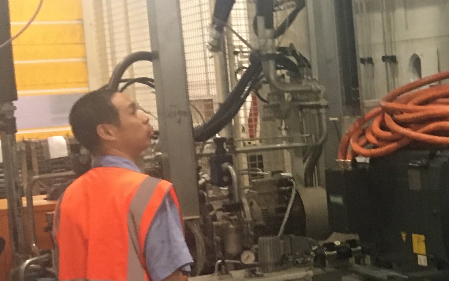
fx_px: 1224
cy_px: 137
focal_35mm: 100
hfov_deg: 18.2
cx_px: 695
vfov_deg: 13.1
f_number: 2.2
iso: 160
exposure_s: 1/33
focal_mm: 4.15
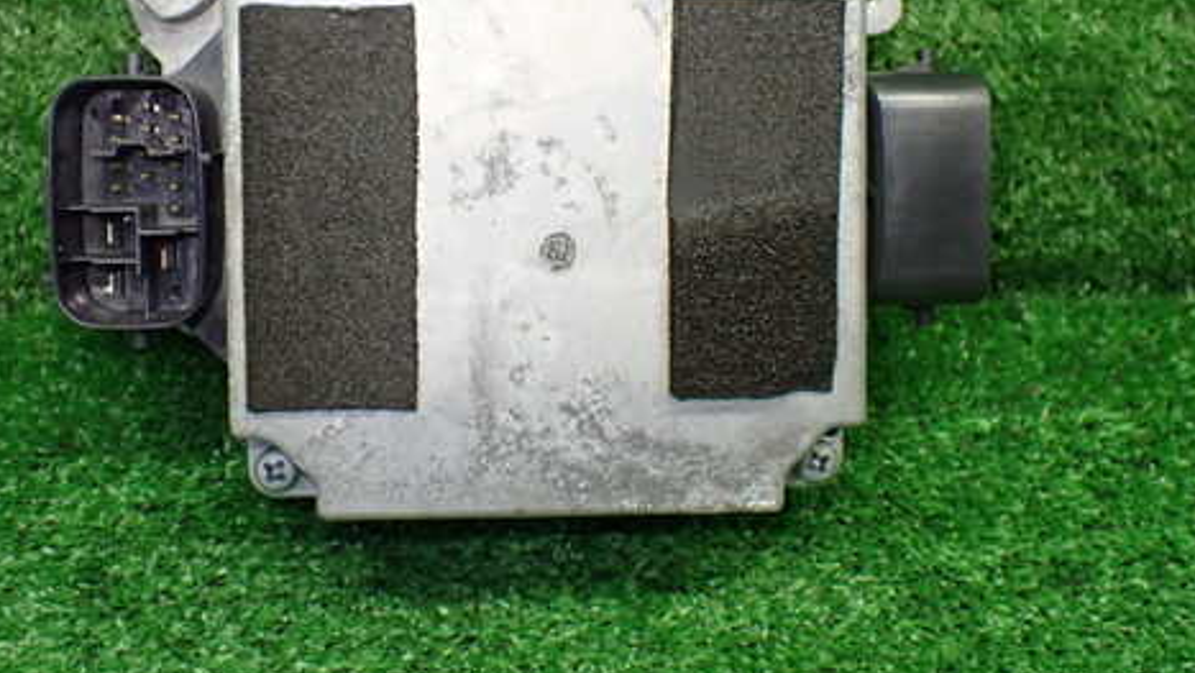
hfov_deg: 48.3
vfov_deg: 28.1
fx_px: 1331
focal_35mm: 42
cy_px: 200
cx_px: 540
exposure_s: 1/125
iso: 500
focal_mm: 5.4
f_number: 2.3
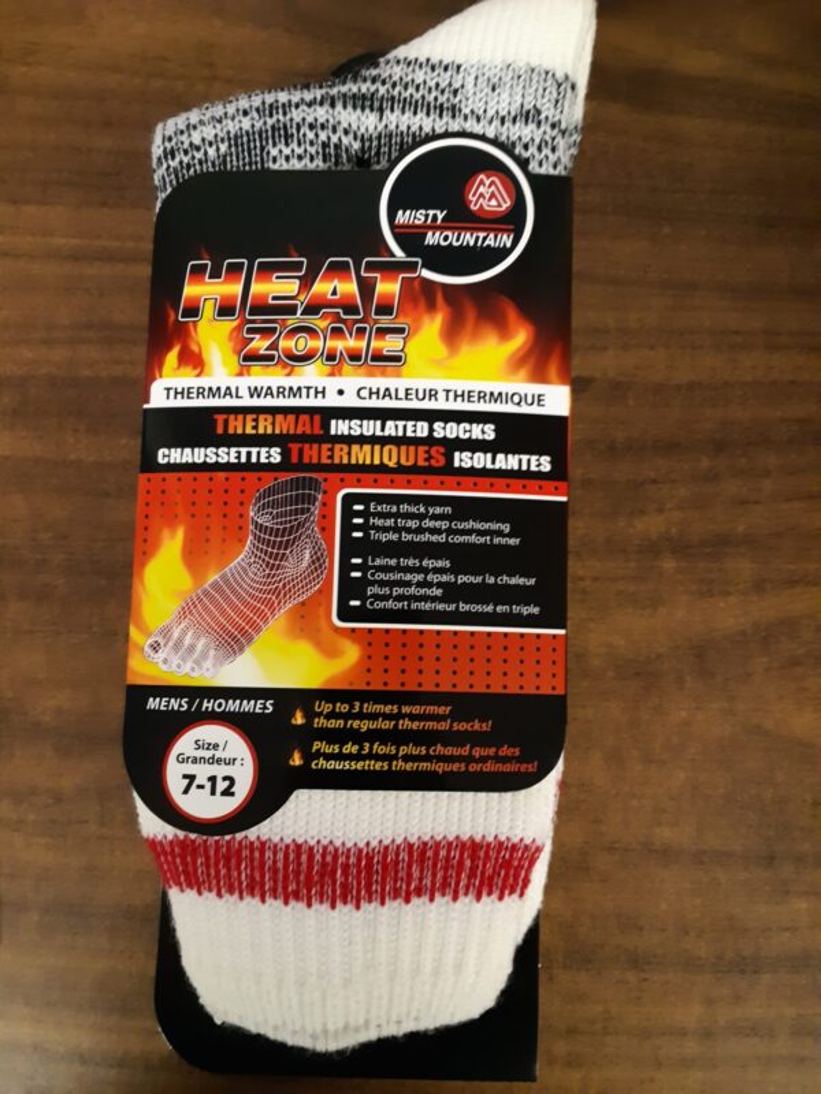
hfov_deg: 53.1
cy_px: 547
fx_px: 822
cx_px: 410
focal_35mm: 26
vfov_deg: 67.3
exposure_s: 1/25
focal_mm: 3.93
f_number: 1.7
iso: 500
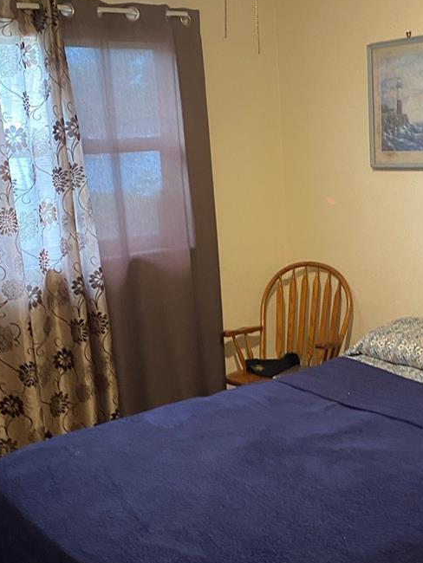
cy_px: 320
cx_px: 309
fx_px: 782
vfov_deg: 39.6
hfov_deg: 29.9
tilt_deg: -12.6
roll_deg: +2.3
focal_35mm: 48
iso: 500
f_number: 1.8
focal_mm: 4.25
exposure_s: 1/40
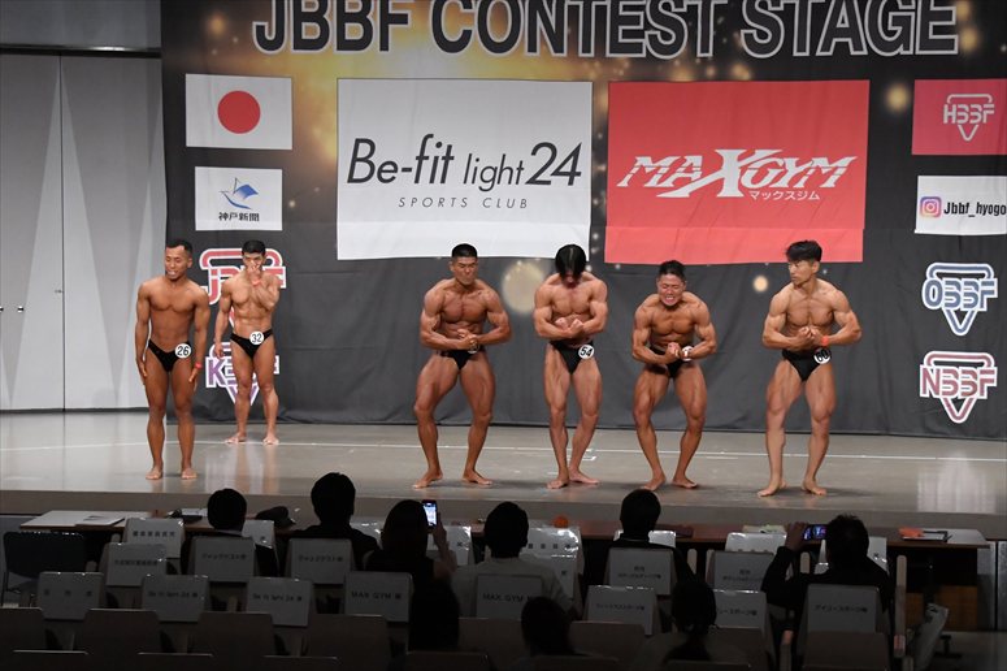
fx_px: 2432
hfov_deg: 23.4
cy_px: 336
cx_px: 504
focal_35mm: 87
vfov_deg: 15.7
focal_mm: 58
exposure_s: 1/400
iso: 6400
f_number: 5.6
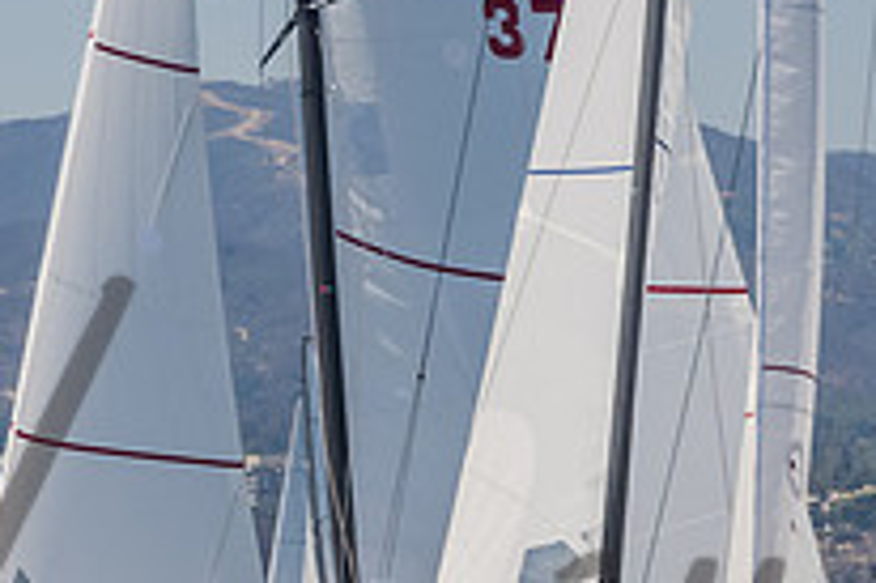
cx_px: 174
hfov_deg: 3.6
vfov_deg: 2.4
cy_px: 757
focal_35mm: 575
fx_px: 13980
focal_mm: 130
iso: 640
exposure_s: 1/1250
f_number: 14
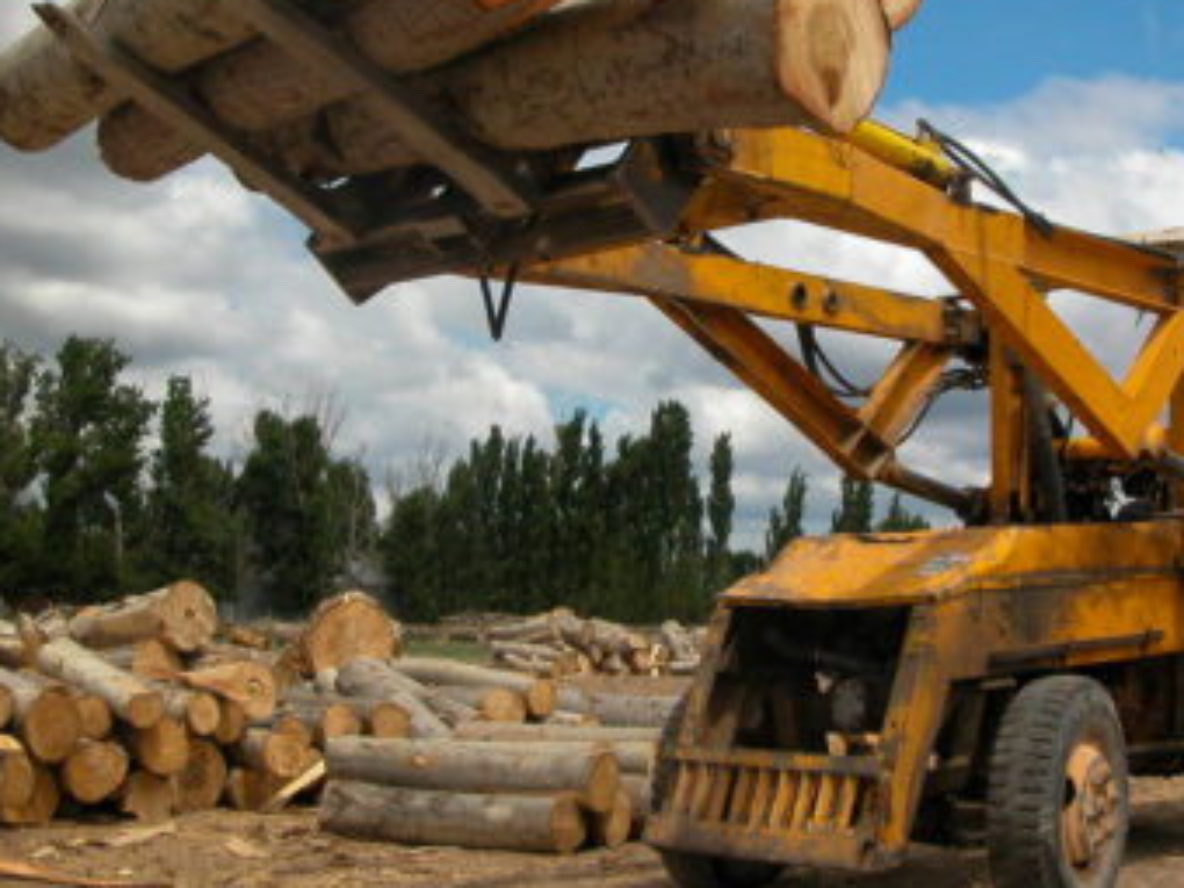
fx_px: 1539
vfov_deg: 32.1
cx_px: 714
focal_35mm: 45
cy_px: 362
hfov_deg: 41.9
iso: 100
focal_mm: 7.7
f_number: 7.1
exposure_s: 1/451
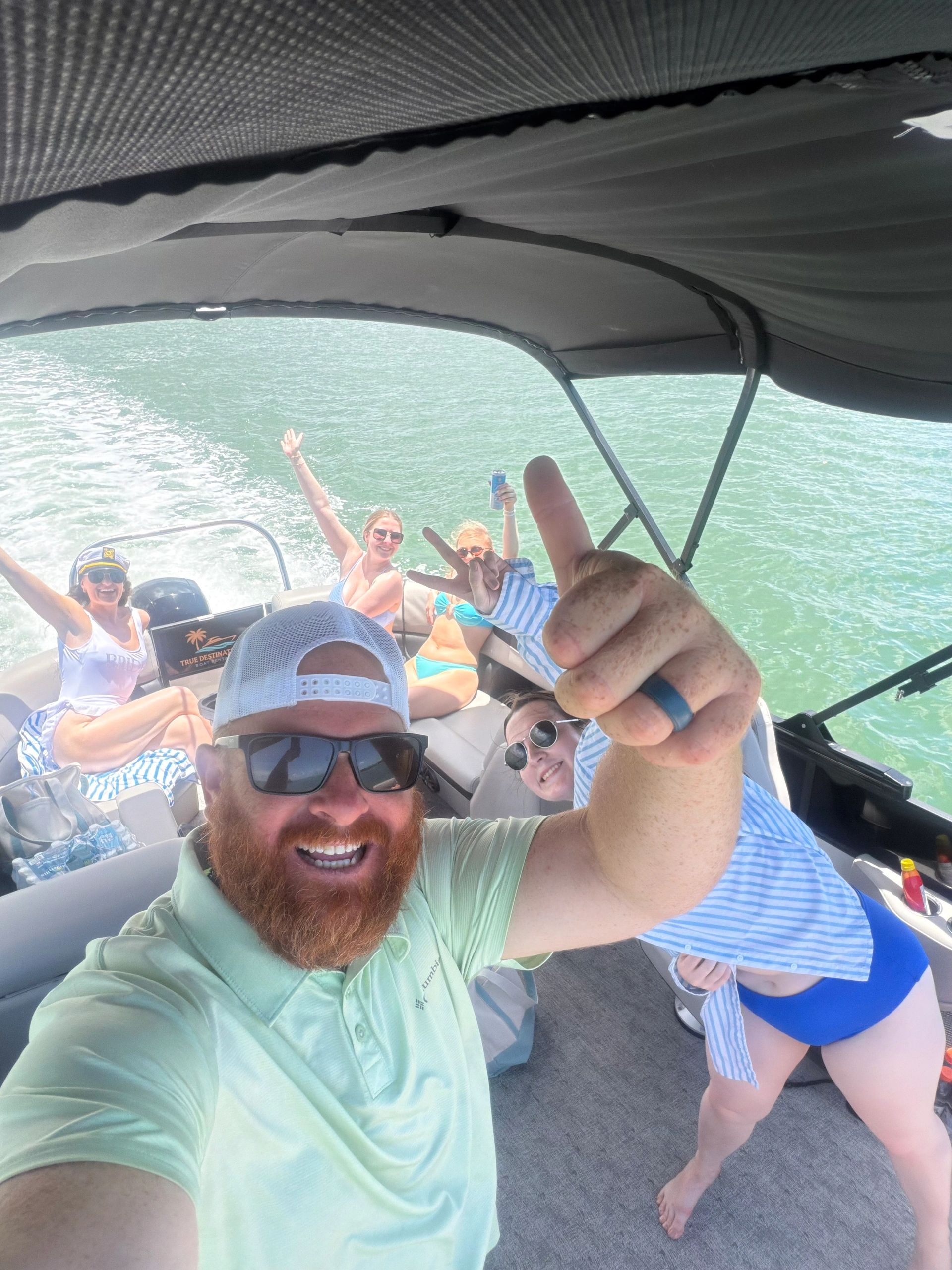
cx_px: 476
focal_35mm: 20
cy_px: 635
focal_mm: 2.71
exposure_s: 1/539
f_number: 1.9
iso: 40
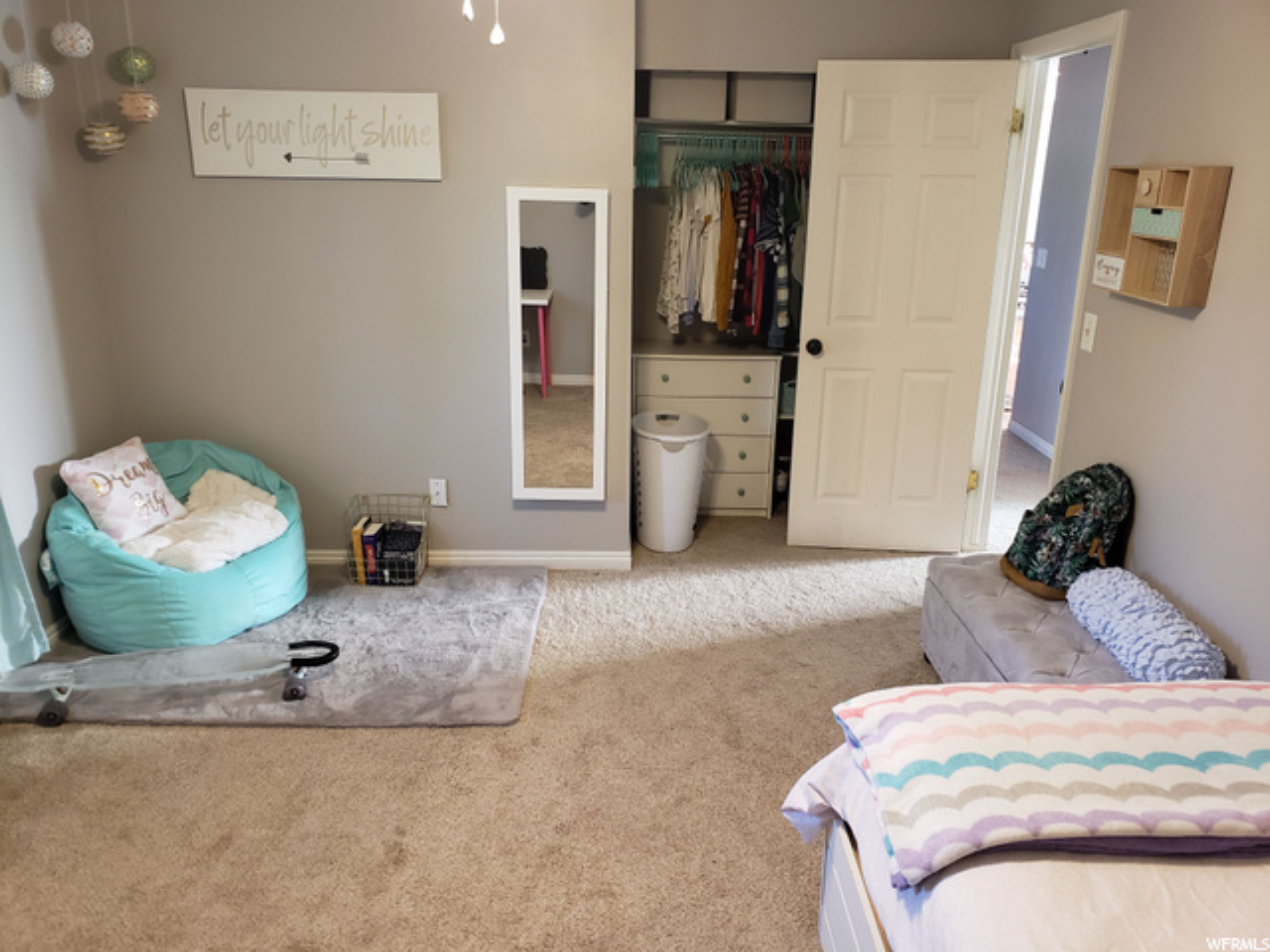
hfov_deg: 67.3
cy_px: 476
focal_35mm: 26
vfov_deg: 53.1
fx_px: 954
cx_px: 635
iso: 250
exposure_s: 1/30
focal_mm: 4.3
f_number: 2.4
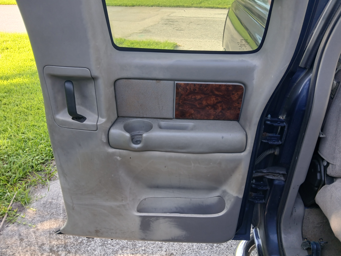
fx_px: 256
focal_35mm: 26
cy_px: 128
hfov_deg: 67.3
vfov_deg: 53.1
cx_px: 170
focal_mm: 3.98
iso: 50
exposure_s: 1/60
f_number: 1.8
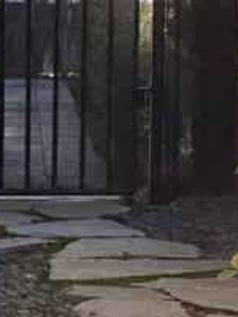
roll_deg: -0.9
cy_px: 201
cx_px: 5
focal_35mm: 320
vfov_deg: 6.2
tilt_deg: -7.8
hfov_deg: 4.6
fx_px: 2934
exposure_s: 1/121
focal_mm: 16.89
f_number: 2.8
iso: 64
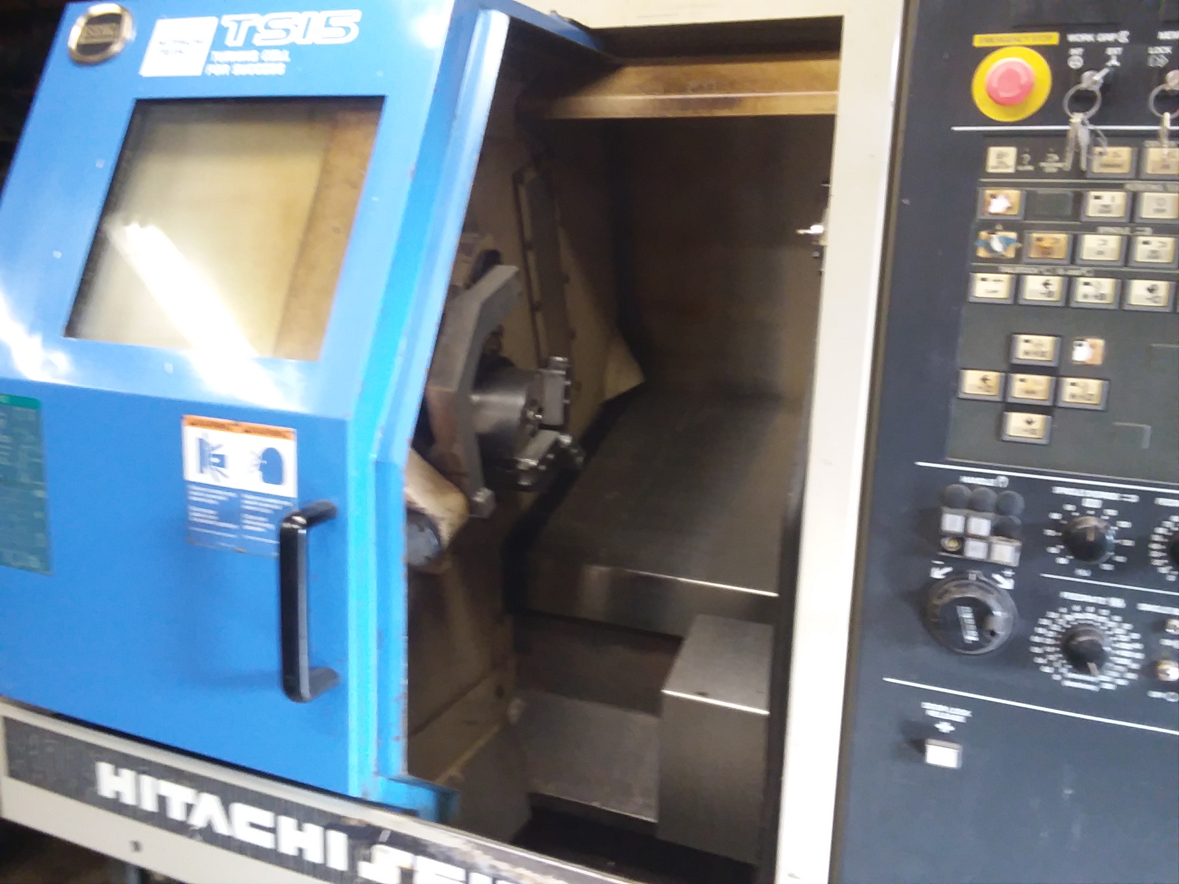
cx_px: 590
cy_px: 442
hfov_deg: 61.7
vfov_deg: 48.2
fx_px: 988
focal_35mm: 29
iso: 160
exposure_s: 1/24
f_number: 1.9
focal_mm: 2.47
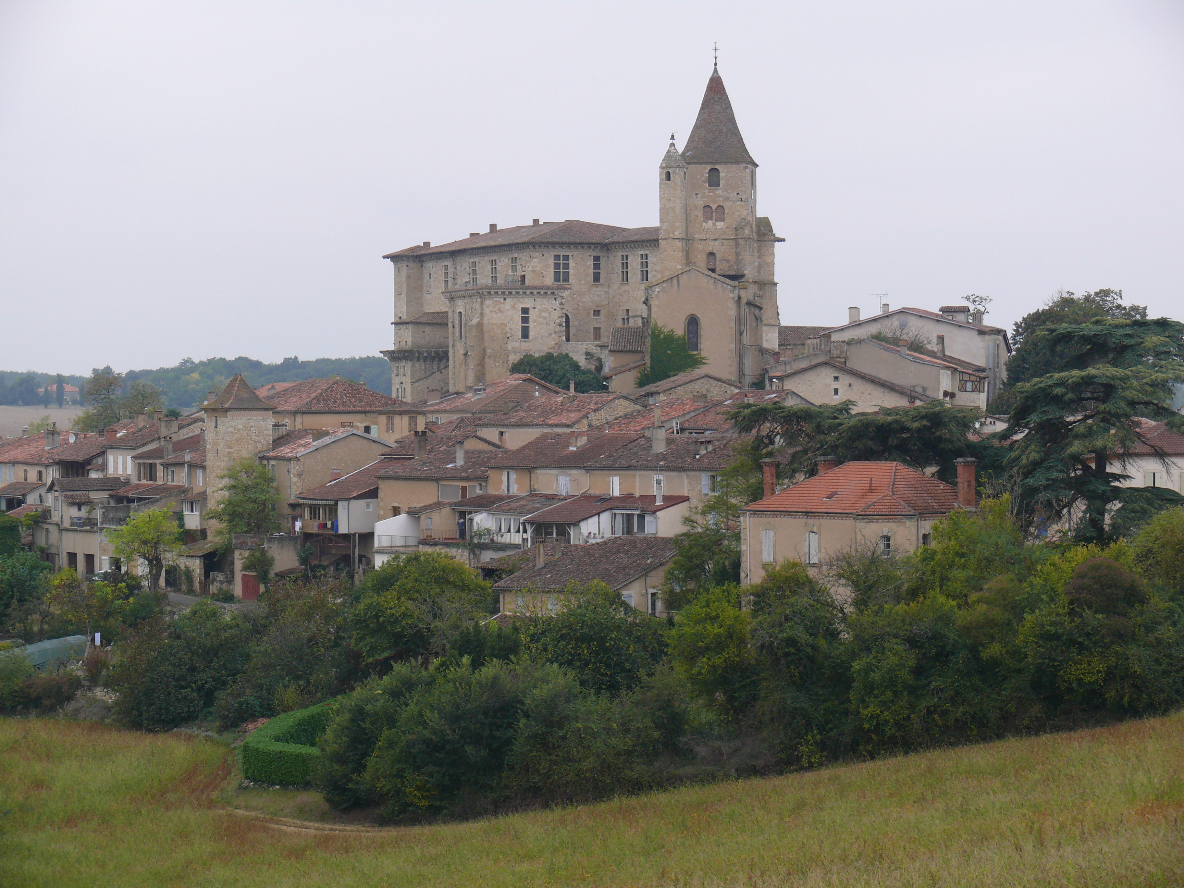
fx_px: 3489
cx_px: 592
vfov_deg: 14.5
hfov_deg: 19.3
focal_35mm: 102
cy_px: 444
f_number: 4
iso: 100
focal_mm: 21.6
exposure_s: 1/160
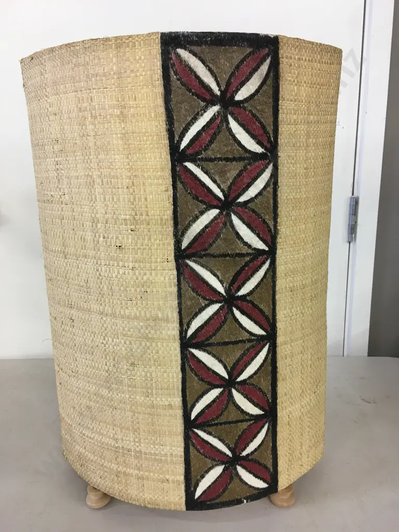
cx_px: 200
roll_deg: +0.8
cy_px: 266
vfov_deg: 61.7
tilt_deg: -13.5
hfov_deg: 48.2
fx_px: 446
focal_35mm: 29
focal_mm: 4.15
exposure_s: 1/17
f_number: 2.2
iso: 32
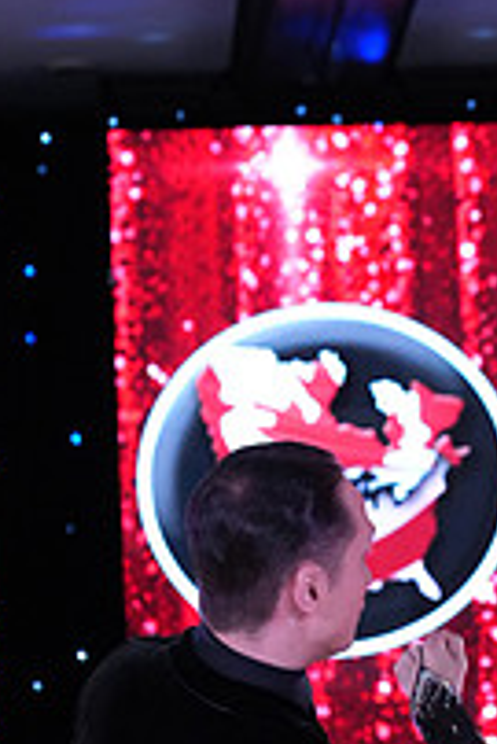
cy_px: 958
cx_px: 514
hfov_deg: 6.2
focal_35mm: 221
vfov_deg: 9.2
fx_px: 4568
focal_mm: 77
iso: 2500
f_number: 5
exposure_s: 1/250
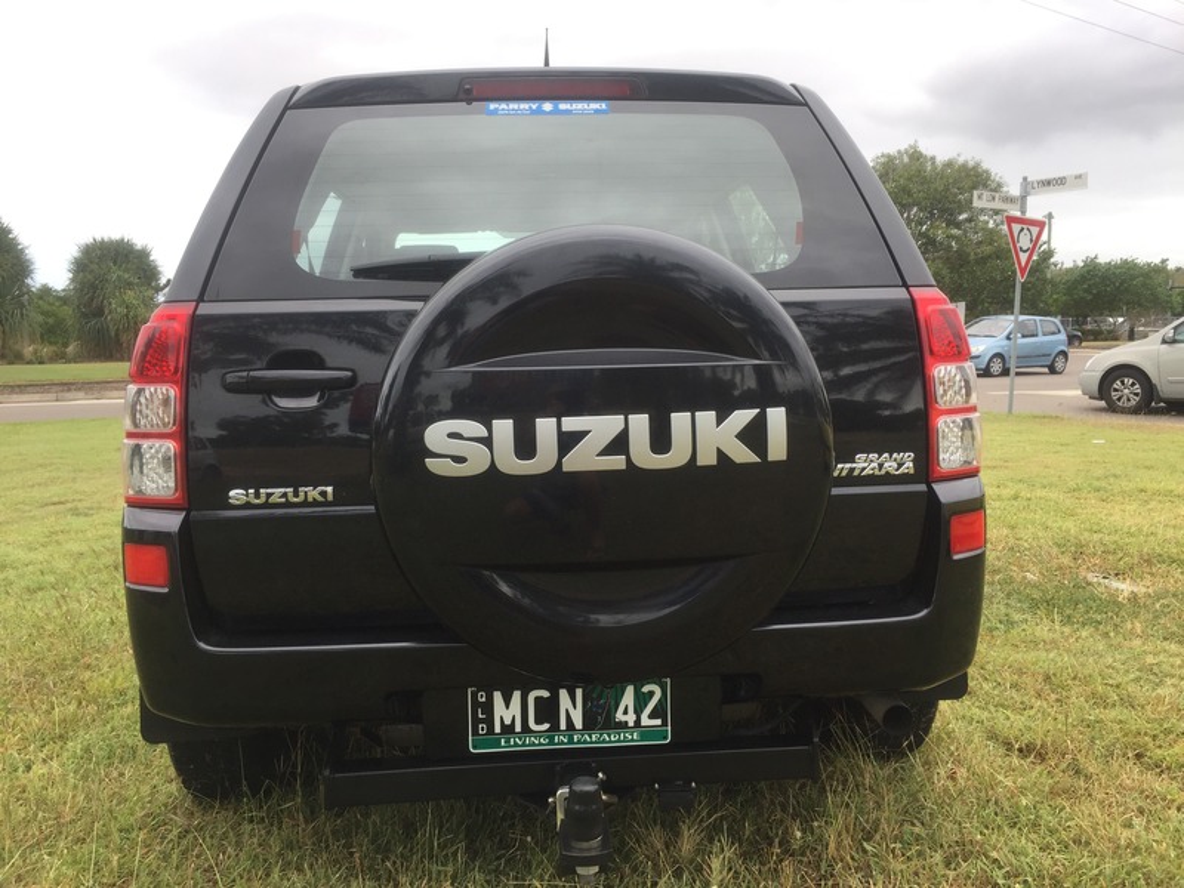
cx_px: 592
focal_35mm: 29
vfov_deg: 48.2
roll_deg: -1.1
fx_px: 992
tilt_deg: -3.3
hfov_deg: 61.7
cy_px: 444
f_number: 2.2
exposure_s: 1/590
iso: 32
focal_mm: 4.15
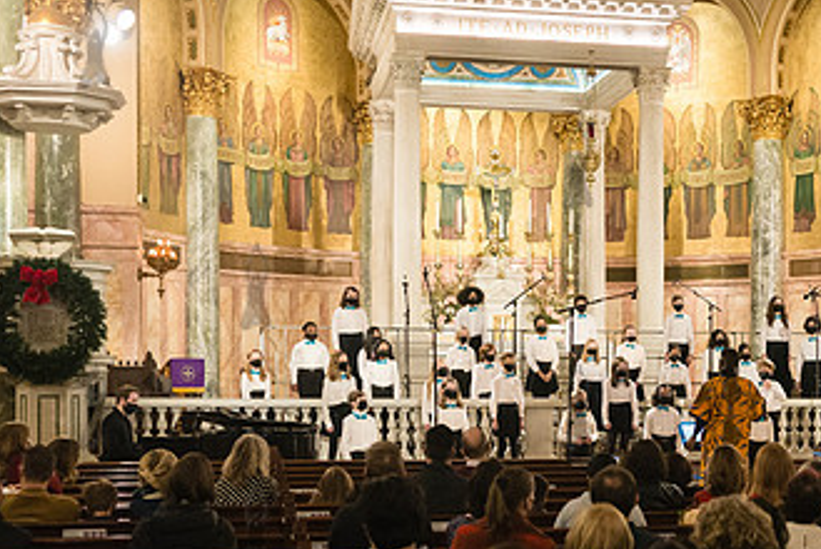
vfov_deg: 21.8
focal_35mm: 62
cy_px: 406
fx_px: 1415
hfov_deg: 32.0
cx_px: 576
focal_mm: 35
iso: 4000
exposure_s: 1/125
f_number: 3.2
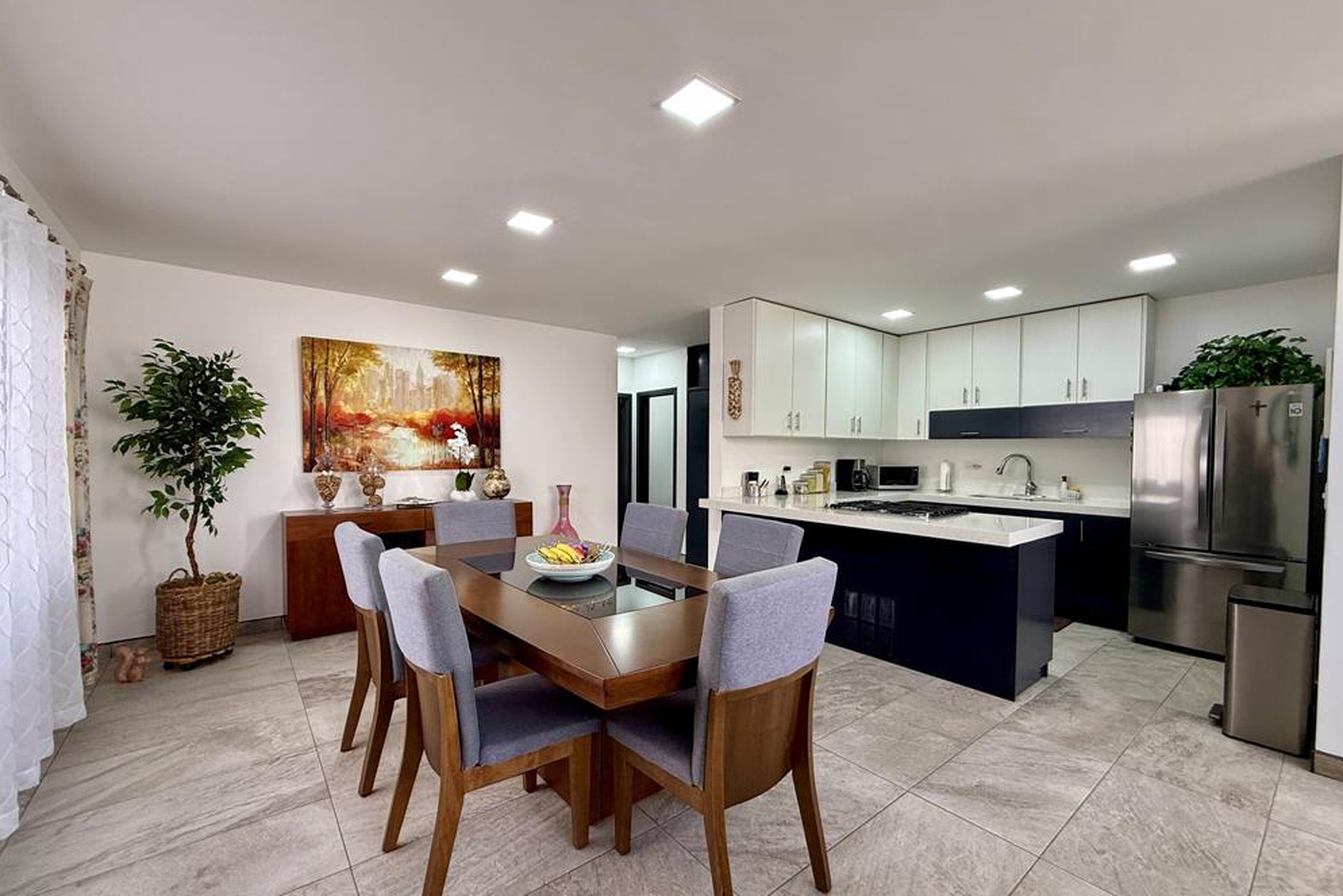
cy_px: 464
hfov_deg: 100.4
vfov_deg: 77.3
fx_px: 560
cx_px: 669
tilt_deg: -1.7
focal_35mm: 15
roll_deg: -0.4
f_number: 2.2
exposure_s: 1/99
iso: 125
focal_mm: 2.22
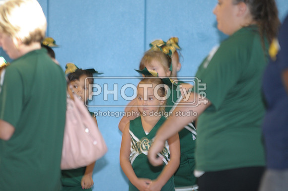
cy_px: 96
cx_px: 144
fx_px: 2397
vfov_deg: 4.6
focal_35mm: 300
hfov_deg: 6.9
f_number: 2.8
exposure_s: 1/60
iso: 500
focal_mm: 200
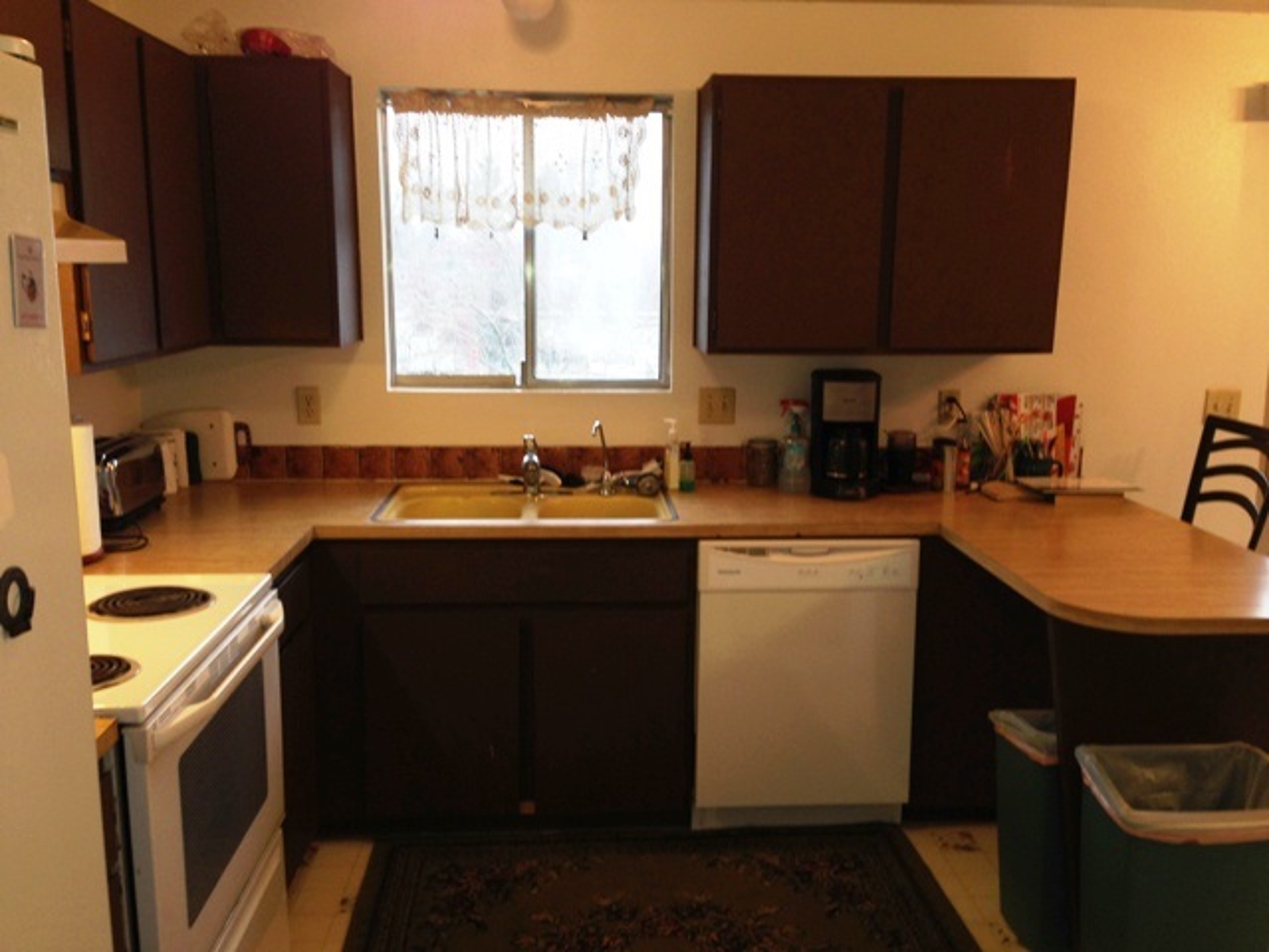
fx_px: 1210
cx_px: 634
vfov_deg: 42.9
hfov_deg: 55.4
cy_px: 476
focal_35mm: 33
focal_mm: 4.12
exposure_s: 1/20
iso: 50
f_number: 2.4
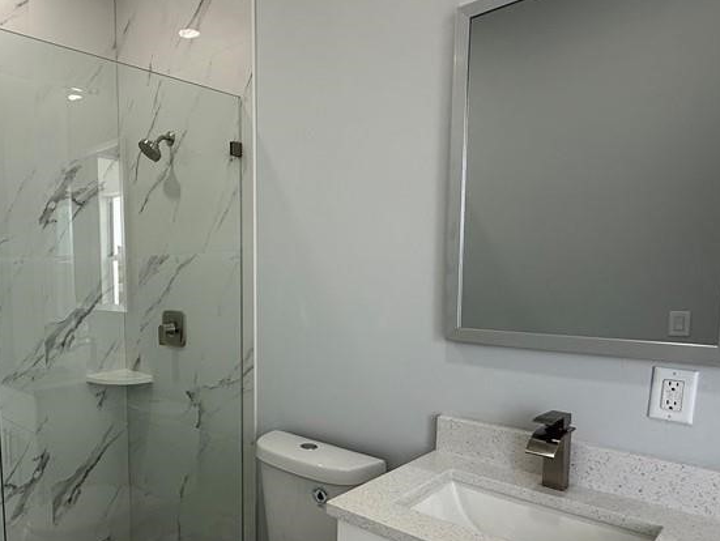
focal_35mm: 26
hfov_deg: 64.2
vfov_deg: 52.7
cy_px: 327
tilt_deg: -5.8
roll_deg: +0.4
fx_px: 541
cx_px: 201
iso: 100
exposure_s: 1/99
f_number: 2.2
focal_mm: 2.22
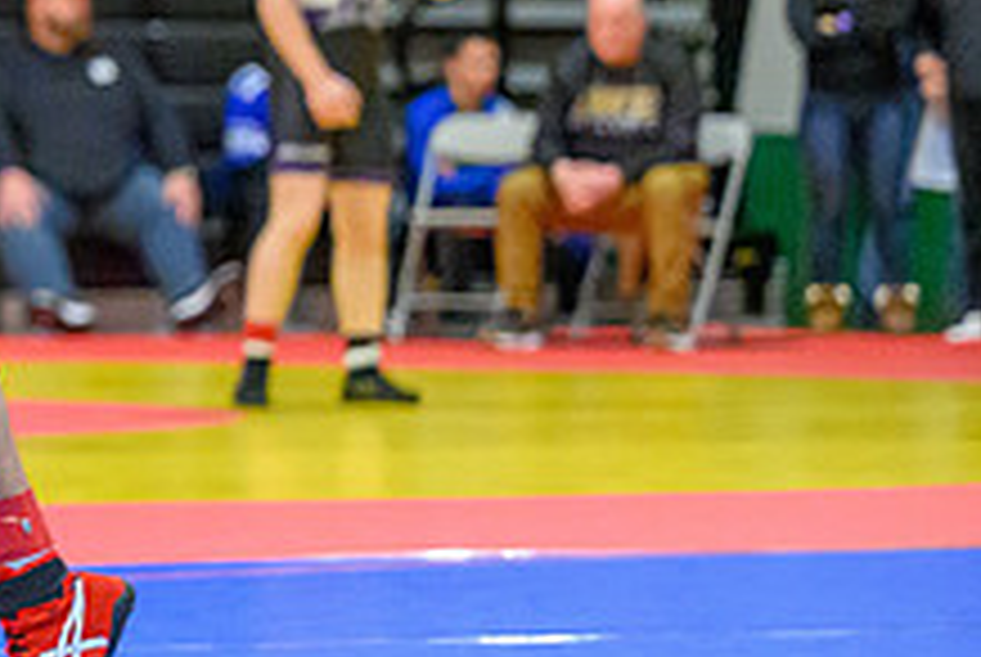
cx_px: -558
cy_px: 2
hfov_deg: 7.5
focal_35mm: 267
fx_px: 7285
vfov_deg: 5.2
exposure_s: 1/800
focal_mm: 85
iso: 12800
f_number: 2.8
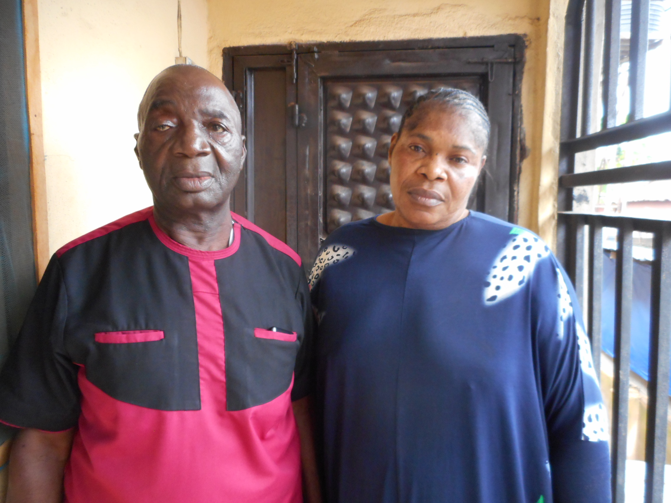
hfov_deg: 69.4
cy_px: 252
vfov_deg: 54.9
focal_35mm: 25
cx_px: 336
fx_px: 485
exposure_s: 1/30
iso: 320
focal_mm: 4.5
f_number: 3.7
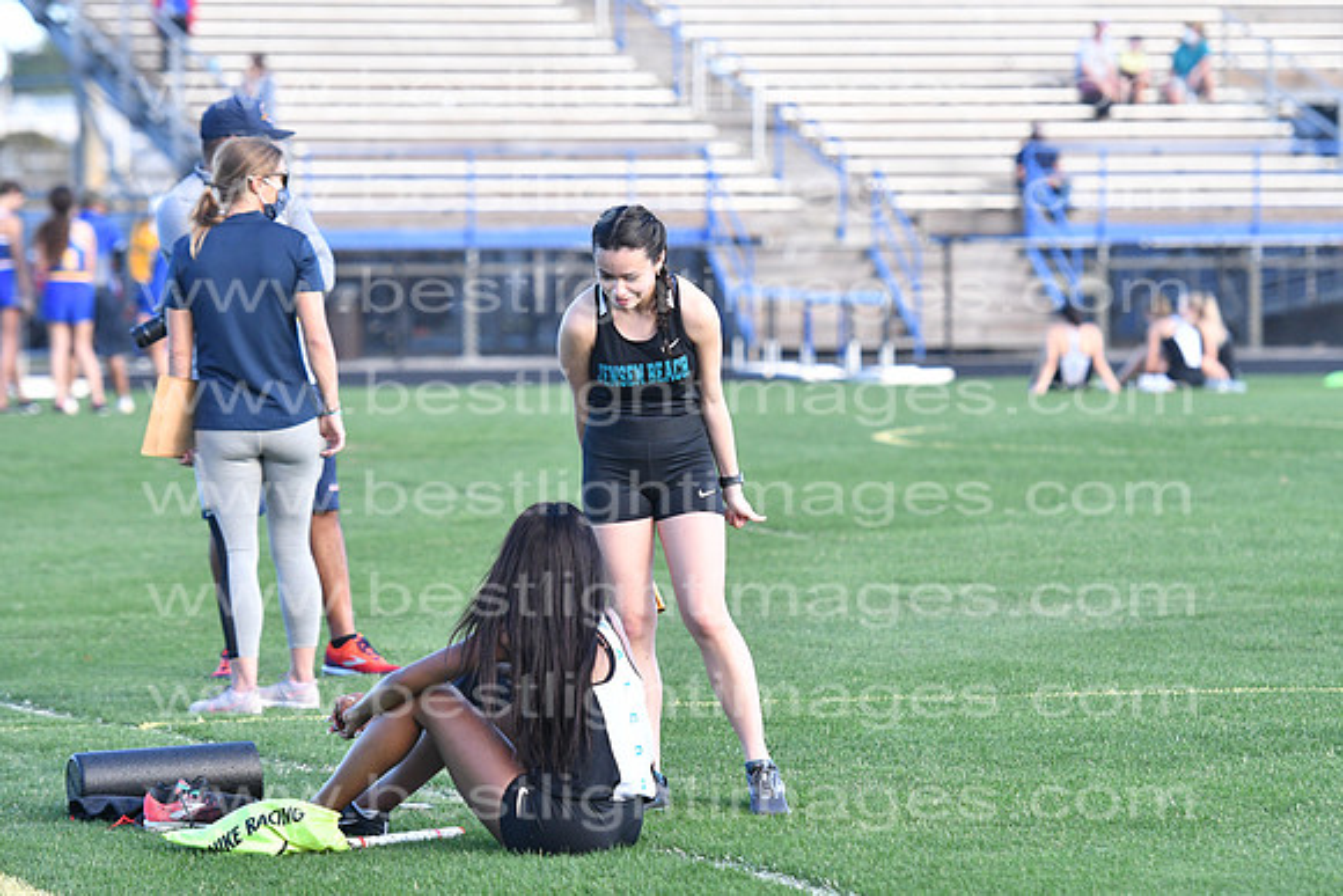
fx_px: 8115
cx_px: 672
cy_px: 448
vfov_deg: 6.3
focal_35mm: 218
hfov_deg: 9.5
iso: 1600
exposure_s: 1/2500
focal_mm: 145
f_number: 4.5
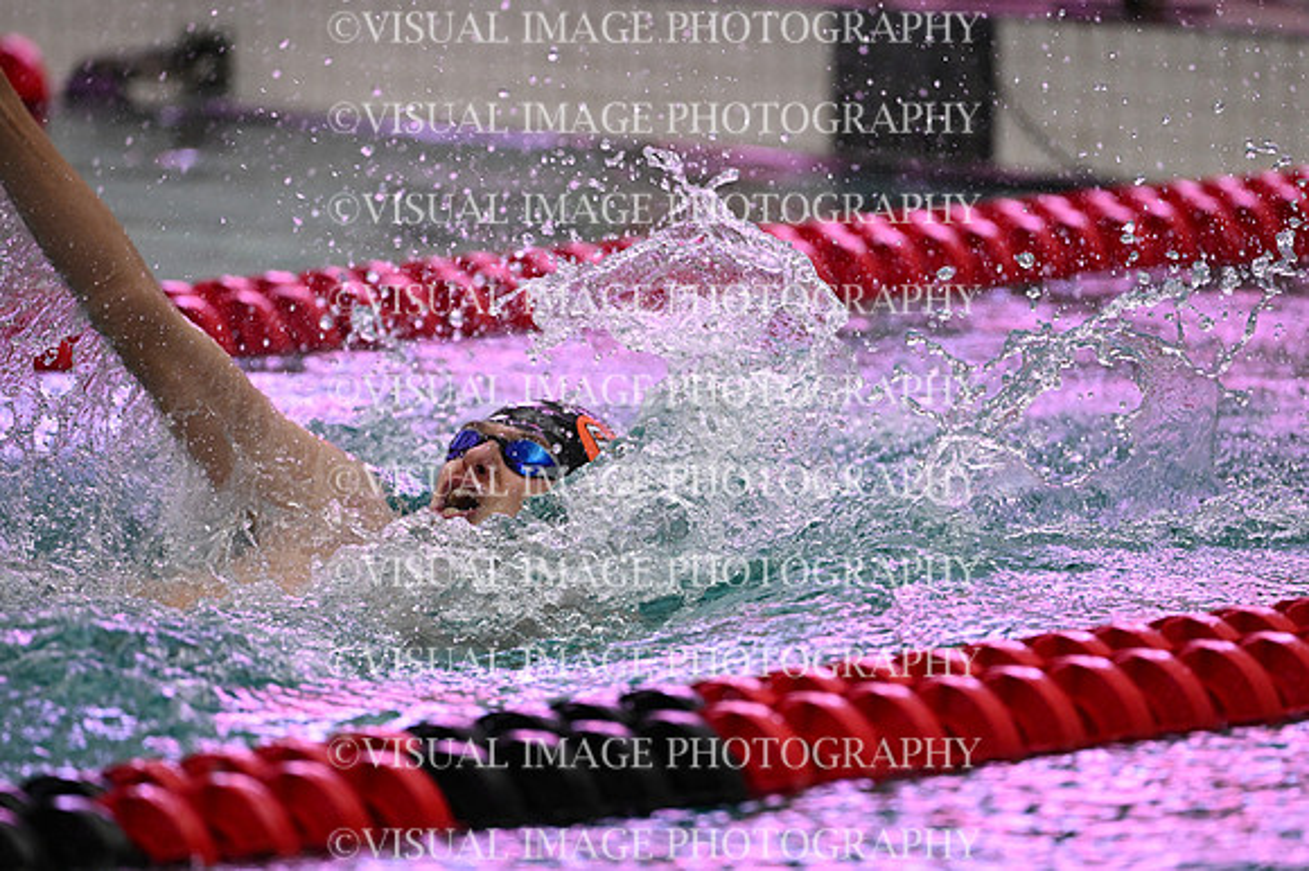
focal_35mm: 300
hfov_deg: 6.9
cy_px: 436
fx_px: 10902
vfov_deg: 4.6
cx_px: 654
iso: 3200
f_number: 2.8
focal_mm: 200
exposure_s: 1/1000
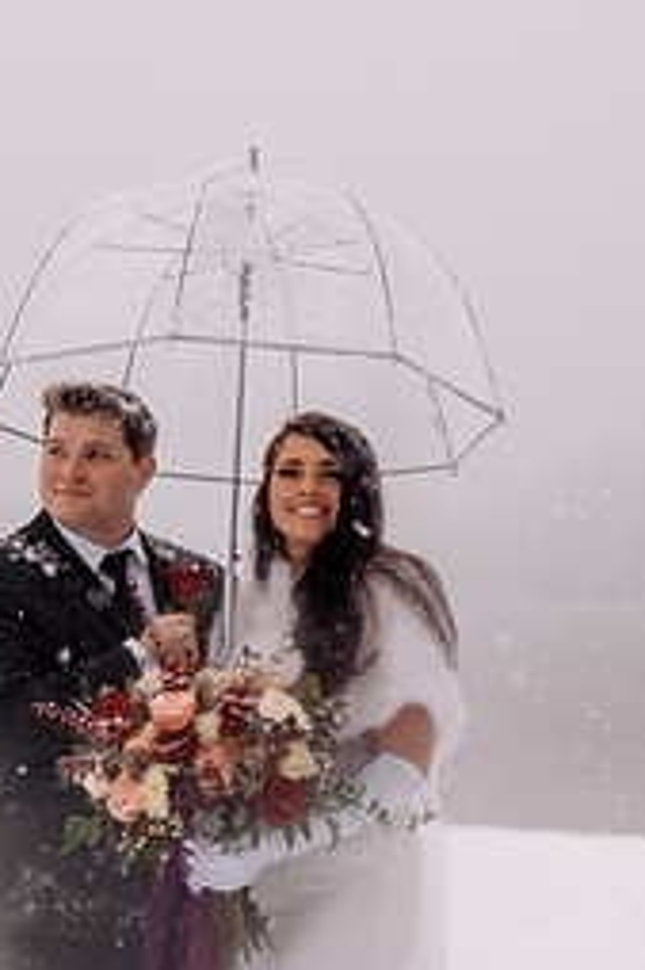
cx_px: 313
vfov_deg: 24.5
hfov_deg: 16.6
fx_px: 2207
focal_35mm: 82
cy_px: 708
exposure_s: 1/200
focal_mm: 35
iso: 100
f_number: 2.5
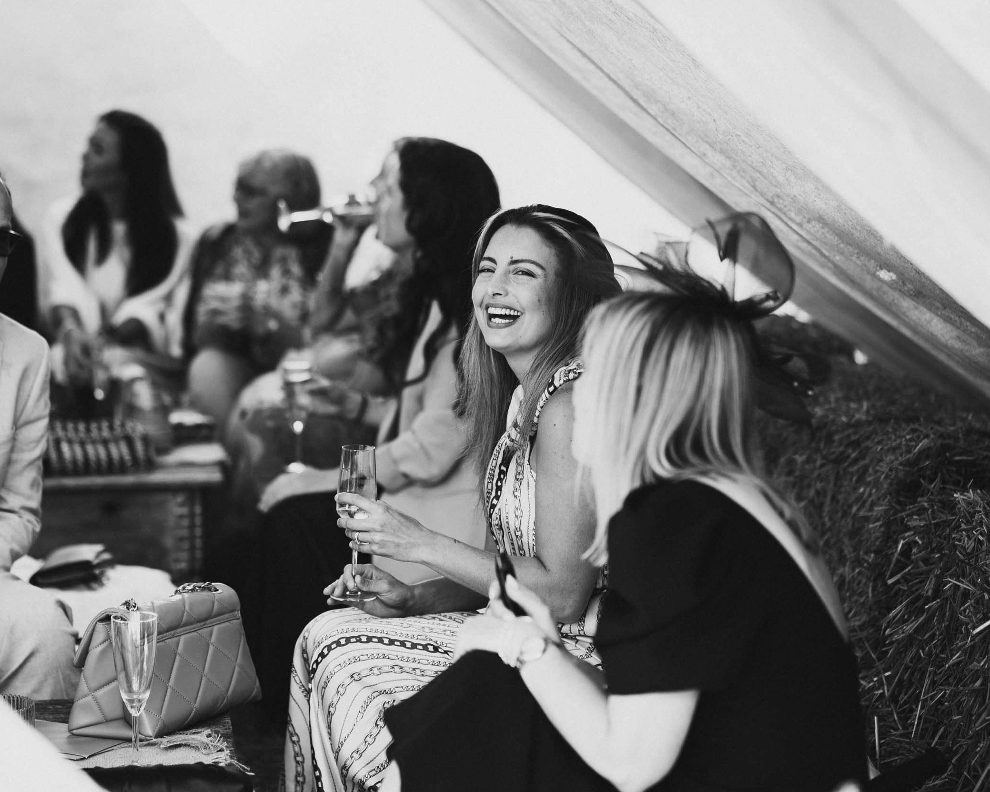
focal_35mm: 96
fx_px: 2813
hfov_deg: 20.0
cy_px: 396
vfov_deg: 16.0
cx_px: 464
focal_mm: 85
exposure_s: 1/400
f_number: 2.2
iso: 100
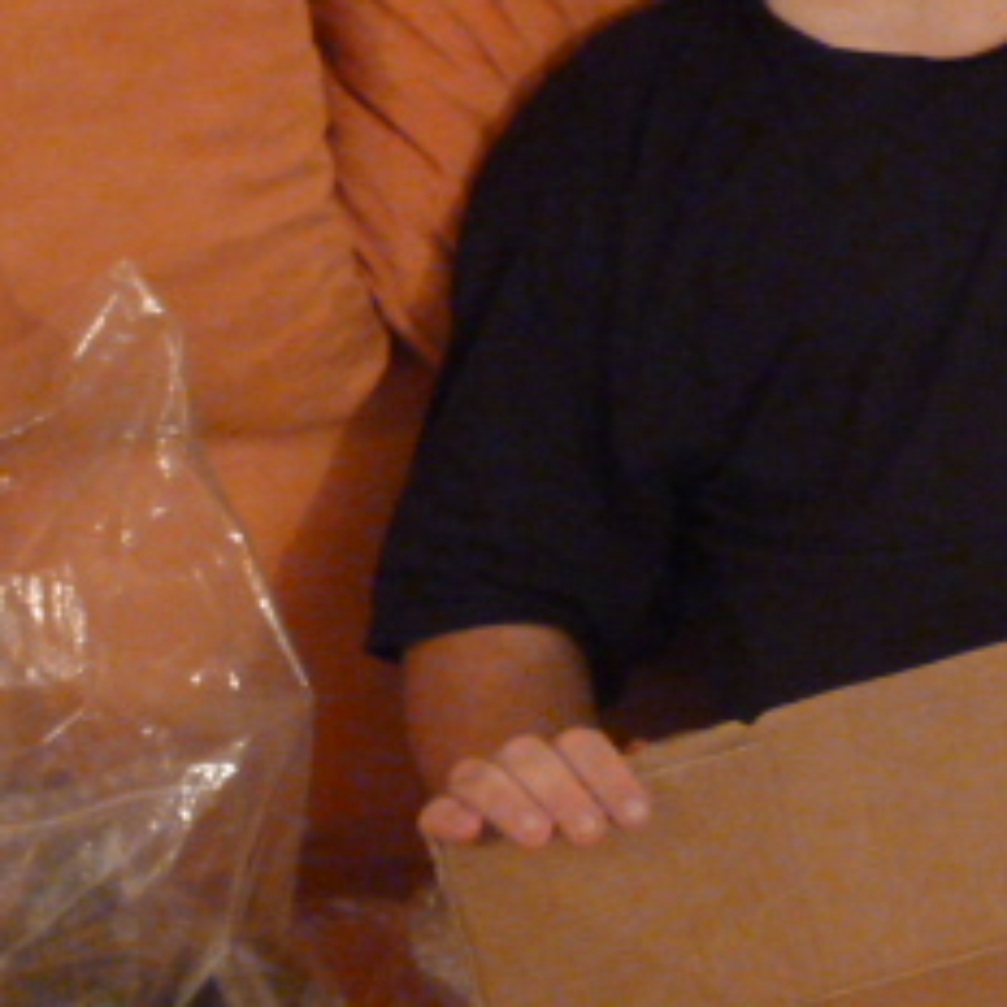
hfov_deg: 14.8
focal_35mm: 117
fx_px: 3851
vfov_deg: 14.9
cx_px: 781
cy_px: 495
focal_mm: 7.9
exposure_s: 1/6
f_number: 3.8
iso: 800
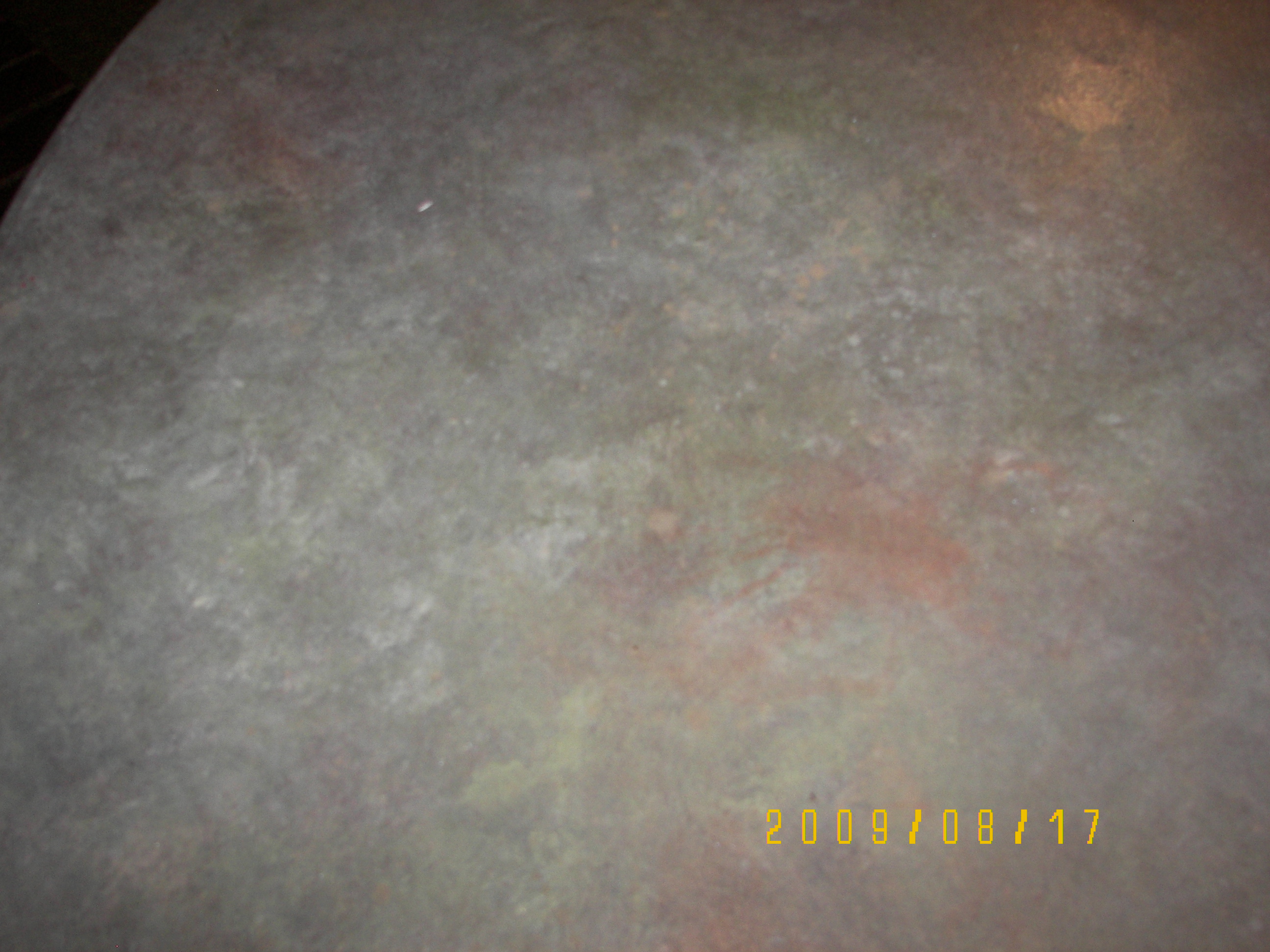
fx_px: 1321
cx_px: 635
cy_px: 476
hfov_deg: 51.4
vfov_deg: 39.7
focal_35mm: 36
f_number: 2.8
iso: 100
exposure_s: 1/30
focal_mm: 6
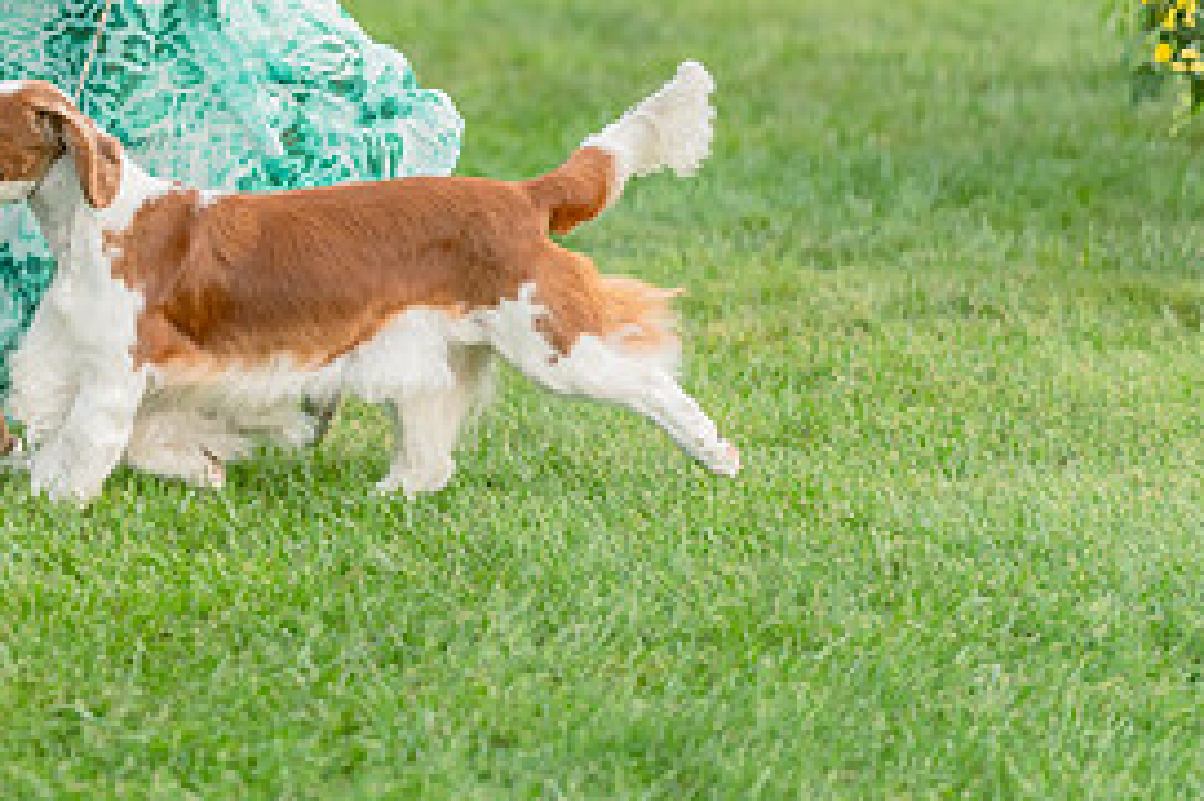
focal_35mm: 350
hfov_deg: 5.9
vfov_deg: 3.9
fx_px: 11698
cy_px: -11
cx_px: 49
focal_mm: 164
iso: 1000
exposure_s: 1/640
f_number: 2.8
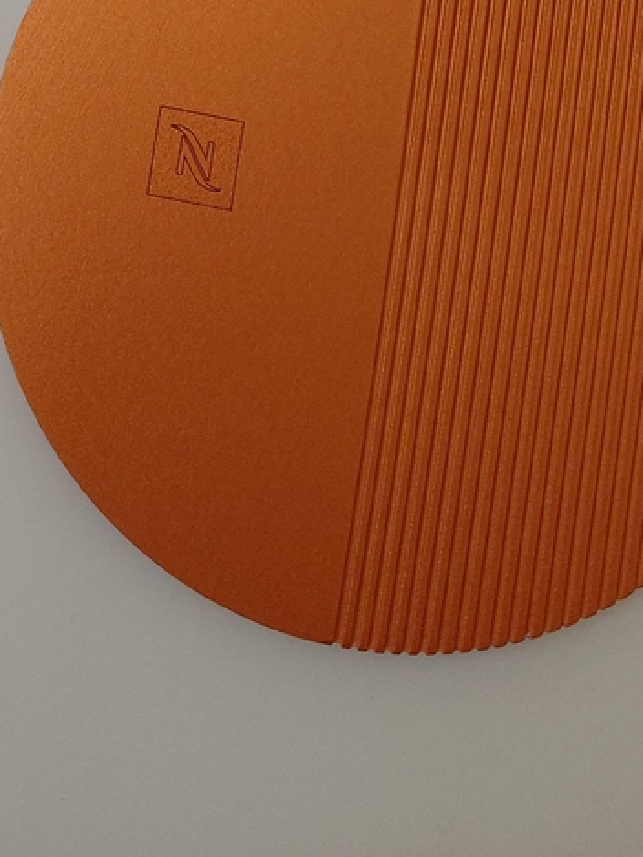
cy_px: -355
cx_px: 57
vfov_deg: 23.2
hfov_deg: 20.3
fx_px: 1758
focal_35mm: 71
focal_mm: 4.69
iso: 125
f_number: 1.8
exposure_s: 1/120
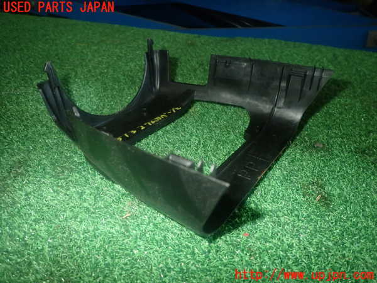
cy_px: 142
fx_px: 272
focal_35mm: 25
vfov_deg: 54.9
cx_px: 188
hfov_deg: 69.4
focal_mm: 4.5
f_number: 5.6
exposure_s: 1/30
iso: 400
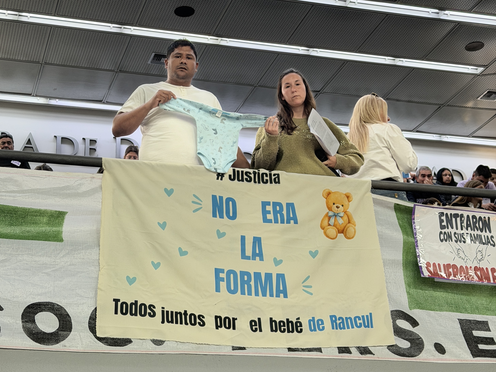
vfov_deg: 30.3
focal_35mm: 48
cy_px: 186
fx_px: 688
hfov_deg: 39.7
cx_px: 248
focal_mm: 6.76
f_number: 1.78
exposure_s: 1/100
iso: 160
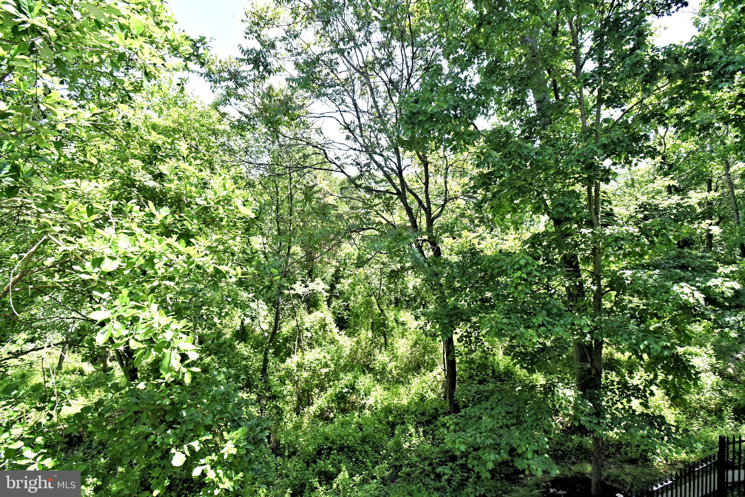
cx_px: 372
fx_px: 310
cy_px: 248
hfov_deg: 100.4
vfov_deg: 77.3
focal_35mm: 15
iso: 5000
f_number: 9
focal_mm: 10
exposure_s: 1/1000
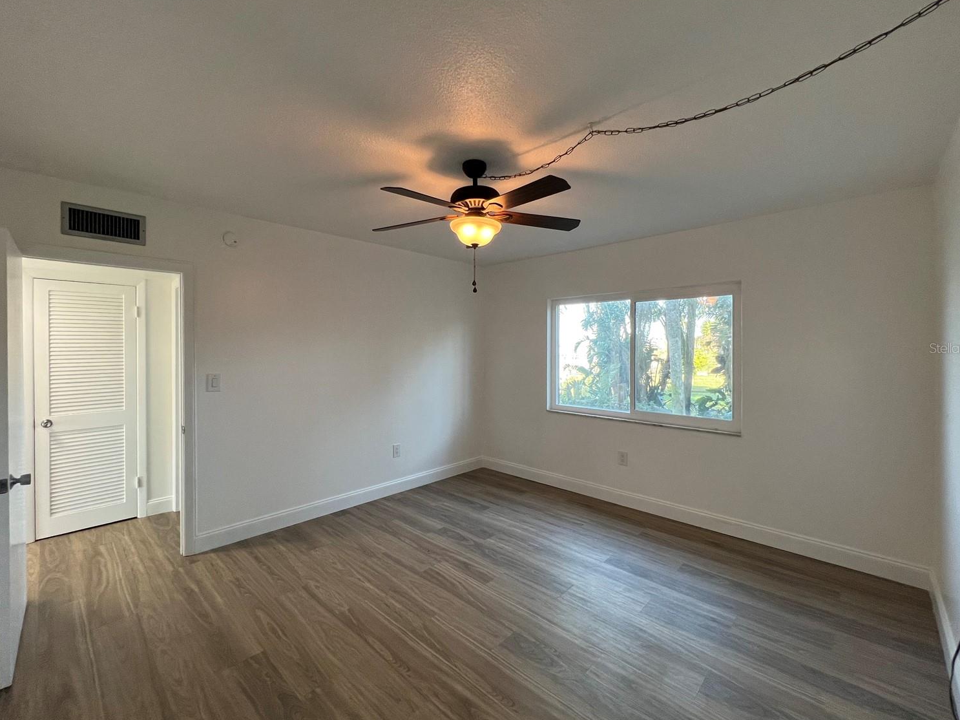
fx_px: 388
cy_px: 348
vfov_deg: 85.6
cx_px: 474
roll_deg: +0.2
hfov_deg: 102.1
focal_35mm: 14
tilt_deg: -0.1
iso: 160
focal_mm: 1.57
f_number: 1.8
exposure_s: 1/120
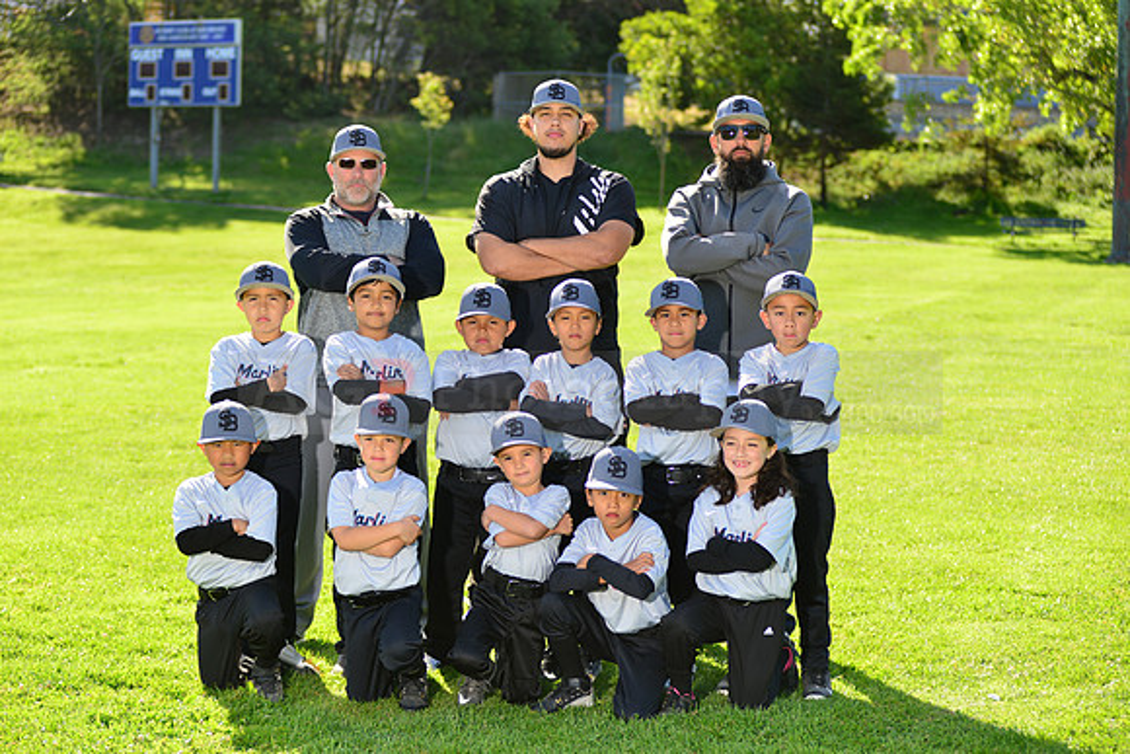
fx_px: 2512
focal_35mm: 80
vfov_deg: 17.1
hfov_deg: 25.4
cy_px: 377
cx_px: 565
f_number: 5
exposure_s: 1/250
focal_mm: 80
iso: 100
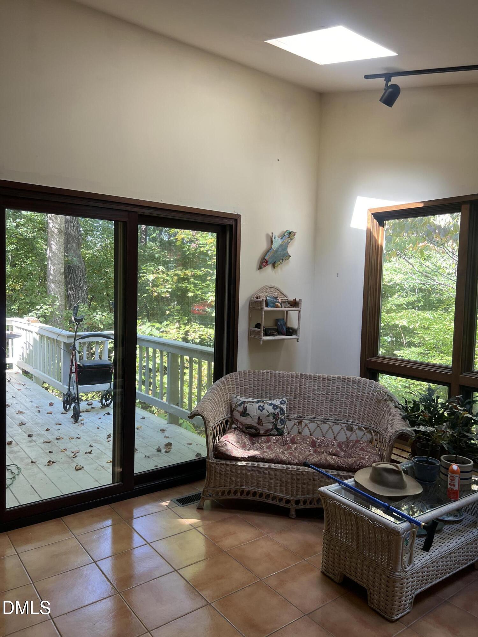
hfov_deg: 53.1
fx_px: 479
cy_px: 318
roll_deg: -0.4
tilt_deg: -2.8
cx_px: 239
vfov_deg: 67.3
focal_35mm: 26
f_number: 1.5
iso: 50
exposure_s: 1/121
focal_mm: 5.7
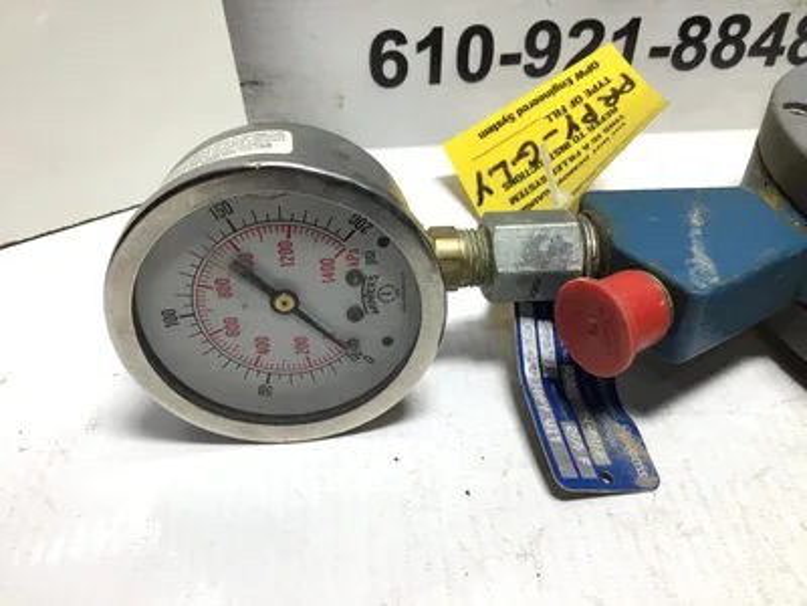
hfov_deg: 58.4
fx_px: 723
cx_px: 404
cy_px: 303
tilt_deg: -37.2
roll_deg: -1.0
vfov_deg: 45.4
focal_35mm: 31
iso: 40
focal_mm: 3.3
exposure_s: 1/120
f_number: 2.4
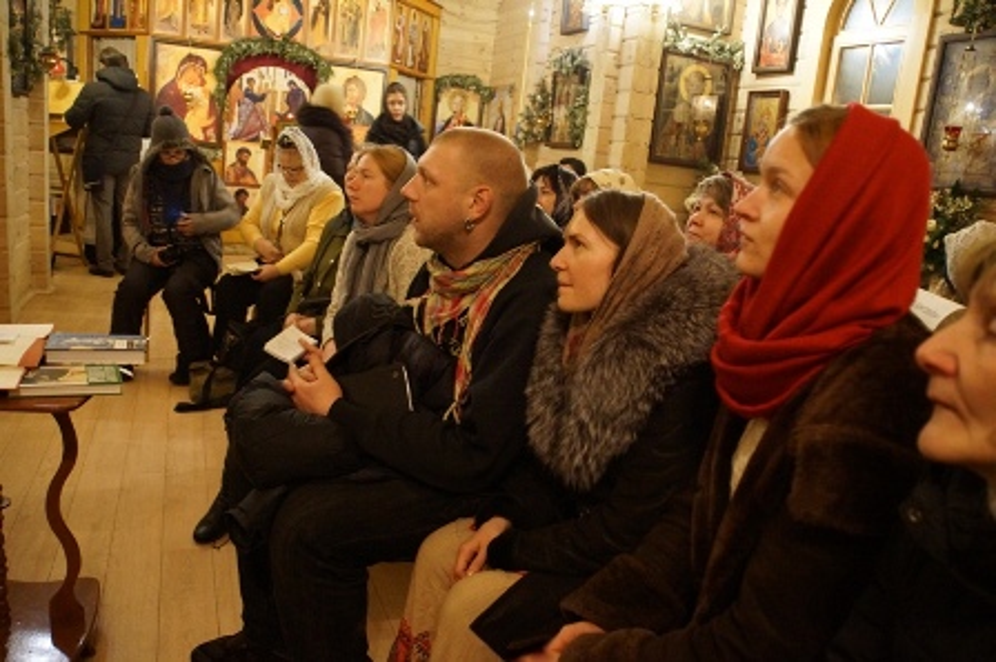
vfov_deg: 20.1
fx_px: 1866
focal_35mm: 68
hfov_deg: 29.9
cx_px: 498
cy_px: 331
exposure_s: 1/15
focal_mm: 45
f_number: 4.5
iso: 2500
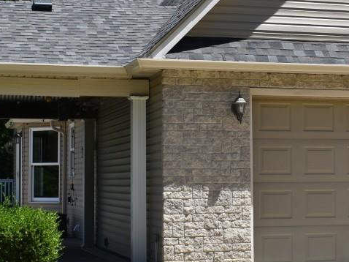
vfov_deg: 16.7
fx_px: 887
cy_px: 88
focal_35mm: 88
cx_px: 222
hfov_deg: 22.2
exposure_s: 1/250
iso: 110
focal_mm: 18
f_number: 8
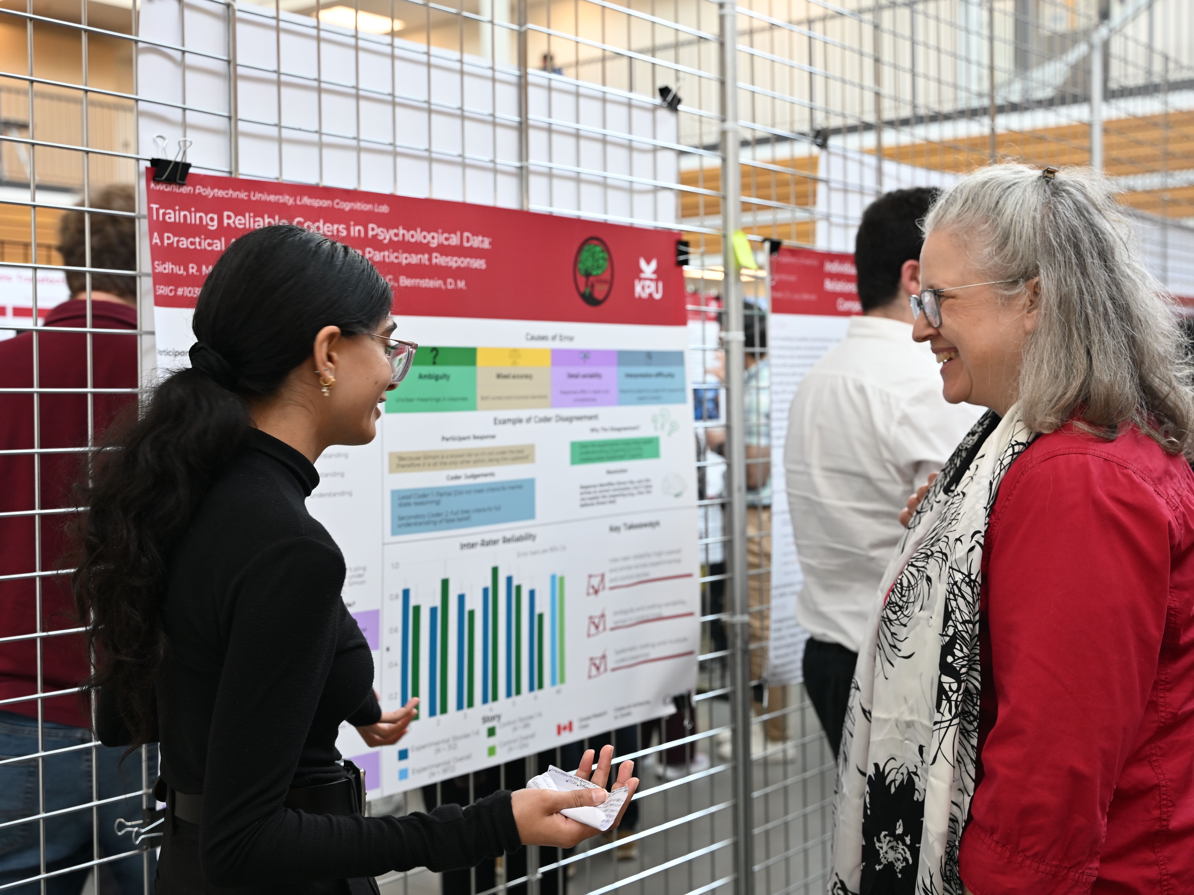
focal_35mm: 44
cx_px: 590
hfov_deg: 42.9
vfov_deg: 32.9
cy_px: 455
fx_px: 1518
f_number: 4
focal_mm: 40
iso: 400
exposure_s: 1/80
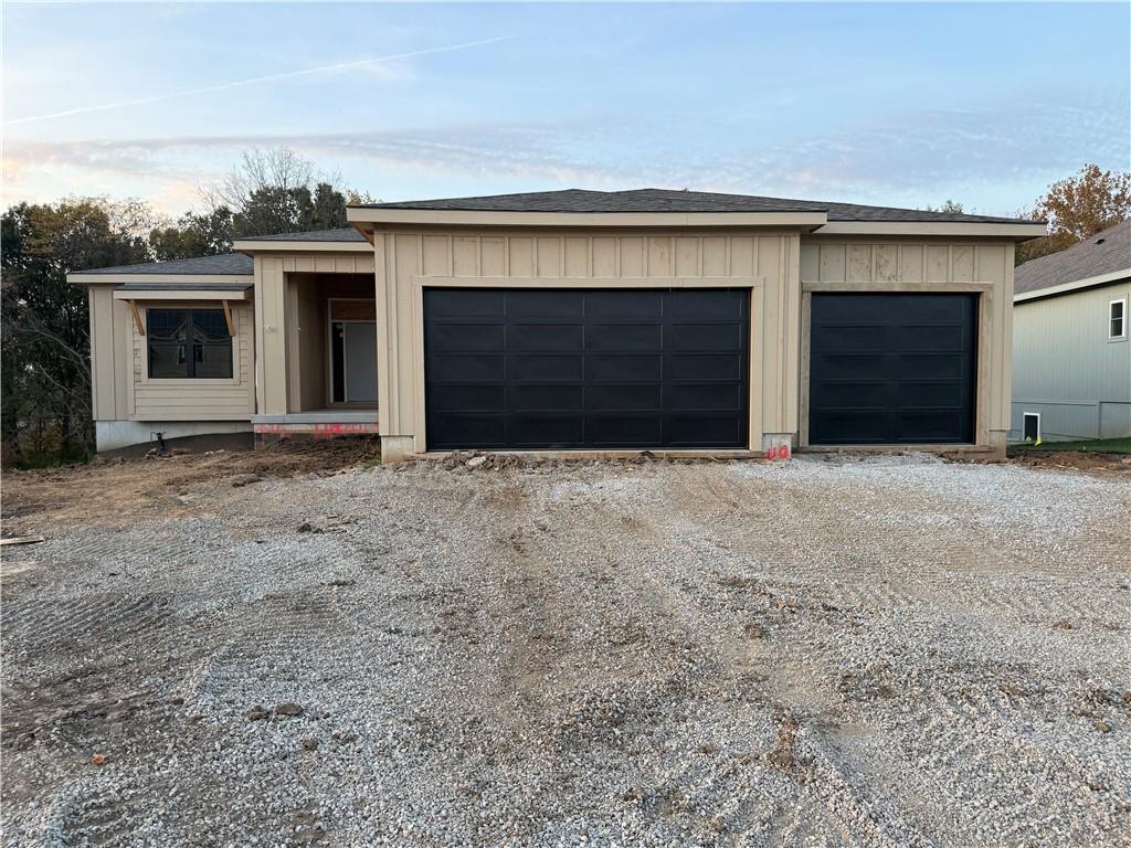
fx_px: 784
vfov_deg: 56.8
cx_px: 566
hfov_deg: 71.6
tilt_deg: -2.1
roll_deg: +0.2
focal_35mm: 24
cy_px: 424
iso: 80
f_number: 1.78
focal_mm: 6.76
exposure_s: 1/154
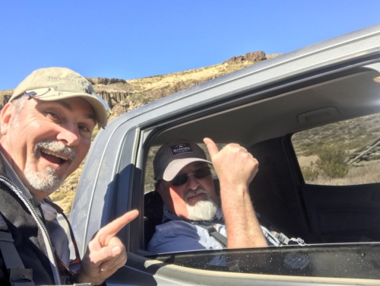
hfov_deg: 56.8
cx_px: 190
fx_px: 352
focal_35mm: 32
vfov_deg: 44.2
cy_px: 143
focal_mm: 2.87
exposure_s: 1/509
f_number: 2.2
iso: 25
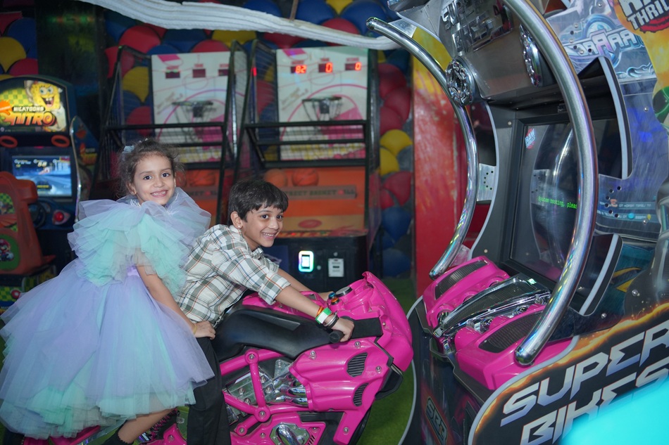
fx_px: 650
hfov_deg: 54.4
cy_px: 222
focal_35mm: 35
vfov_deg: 37.8
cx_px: 334
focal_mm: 35
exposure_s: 1/125
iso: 1600
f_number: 2.2
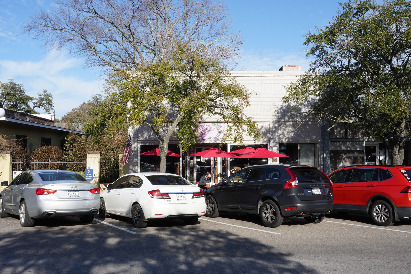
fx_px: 388
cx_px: 206
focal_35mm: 34
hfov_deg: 55.8
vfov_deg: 38.9
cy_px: 137
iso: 400
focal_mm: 34
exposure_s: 1/100
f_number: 25
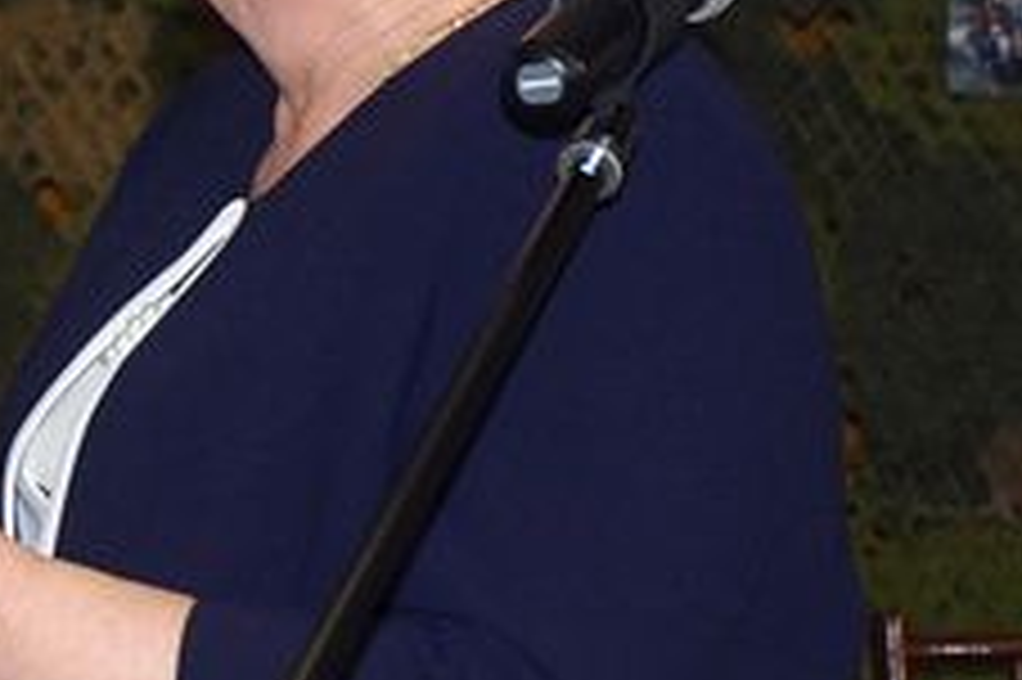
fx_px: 6383
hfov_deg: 9.0
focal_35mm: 225
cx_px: -446
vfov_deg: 6.1
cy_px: 367
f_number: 4.2
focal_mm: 40
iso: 640
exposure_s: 1/60
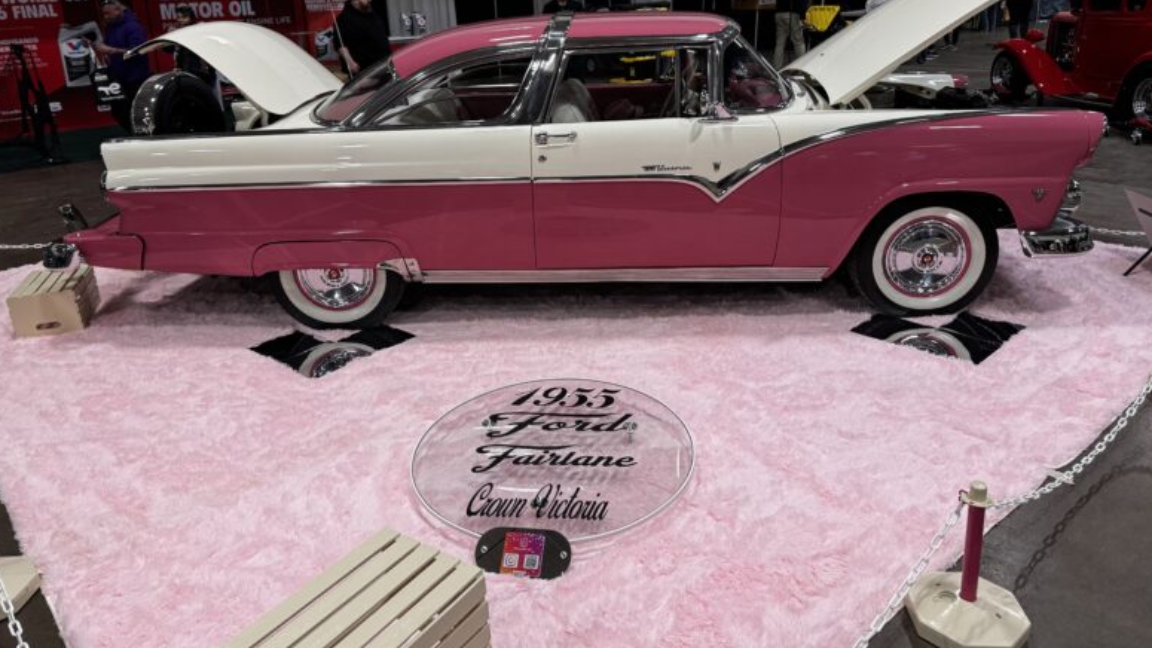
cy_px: 250
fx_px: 825
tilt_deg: -18.4
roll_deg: +3.0
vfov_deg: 42.6
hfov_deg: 69.9
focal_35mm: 27
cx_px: 575
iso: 200
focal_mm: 6.76
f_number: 1.78
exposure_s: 1/120
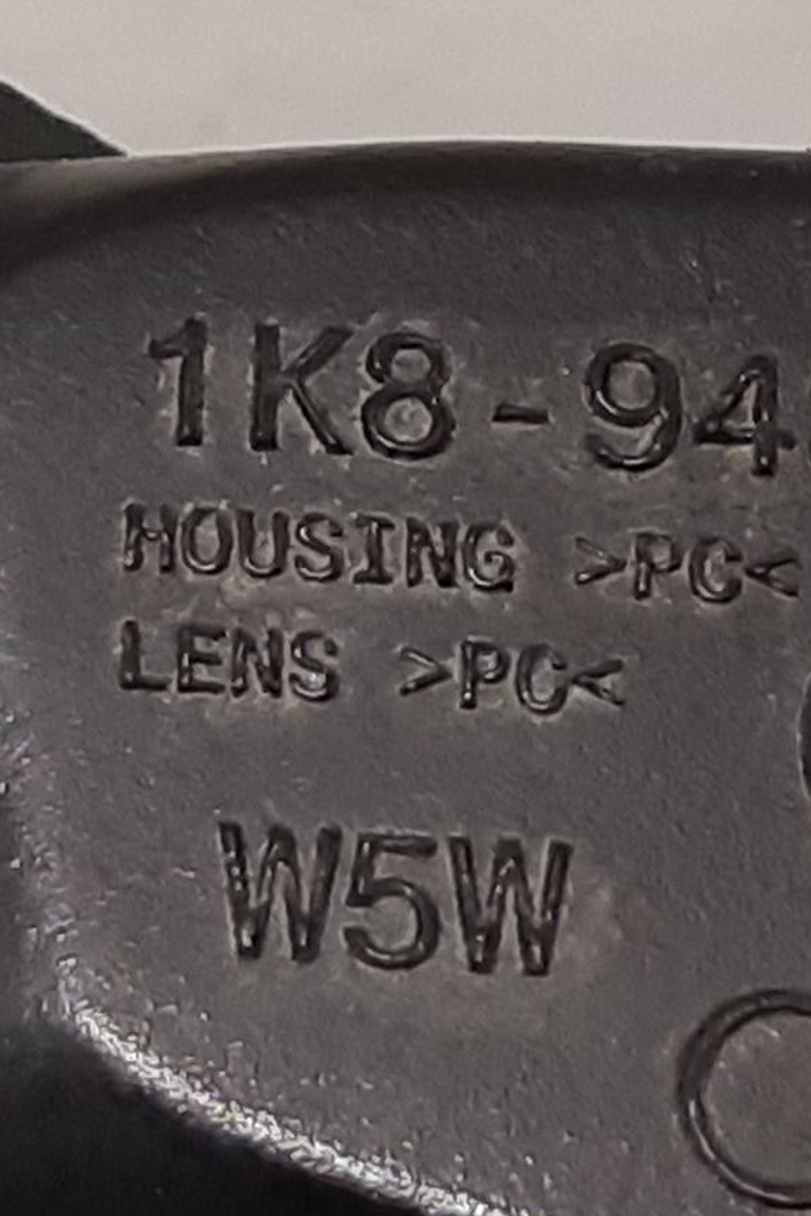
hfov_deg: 20.6
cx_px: 682
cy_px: 180
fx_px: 2196
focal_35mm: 65
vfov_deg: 29.9
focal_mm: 3.93
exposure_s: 1/50
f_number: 1.7
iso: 160
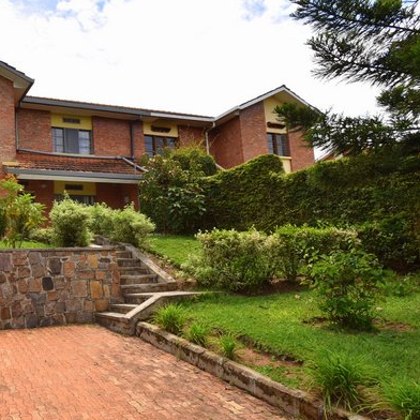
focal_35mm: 28
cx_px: 38
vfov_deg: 57.2
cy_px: 232
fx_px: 384
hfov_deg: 50.4
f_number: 8
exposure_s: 1/200
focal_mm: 10
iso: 100
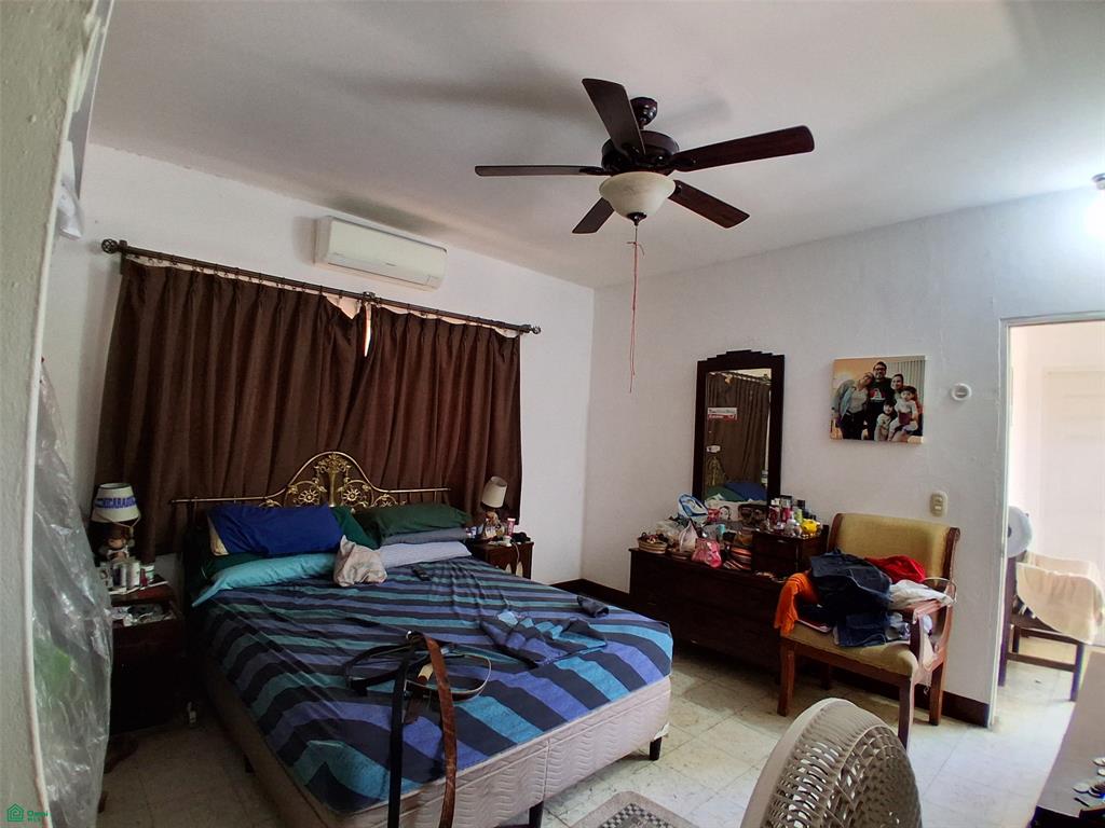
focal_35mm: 17
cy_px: 414
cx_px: 552
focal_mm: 1.4
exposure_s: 1/40
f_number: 2.2
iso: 200
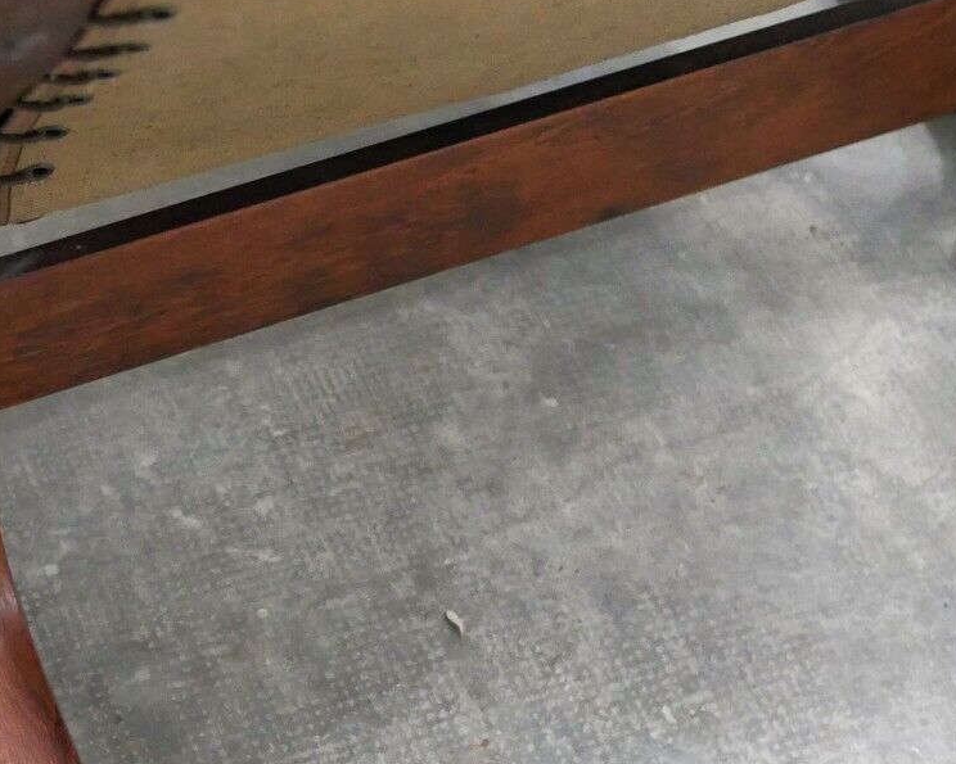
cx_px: 191
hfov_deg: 18.1
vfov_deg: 14.6
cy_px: 598
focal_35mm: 105
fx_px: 2970
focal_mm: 20
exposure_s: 1/30
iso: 3200
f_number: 1.7
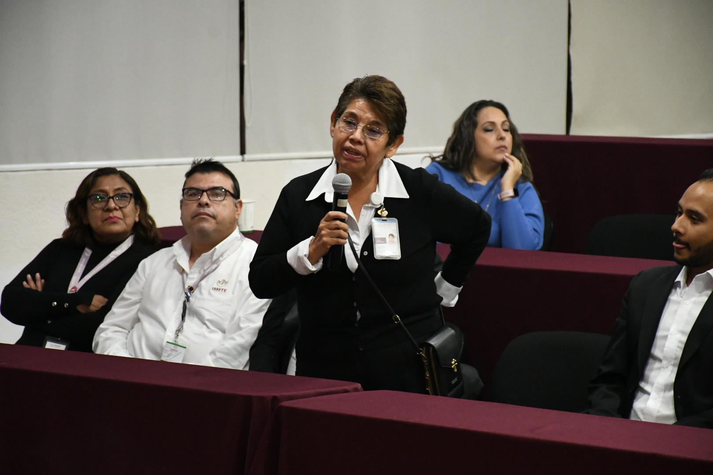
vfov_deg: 8.7
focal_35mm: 157
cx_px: 356
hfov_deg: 13.1
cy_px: 238
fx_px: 3109
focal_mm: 105
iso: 6400
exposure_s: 1/100
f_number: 5.6
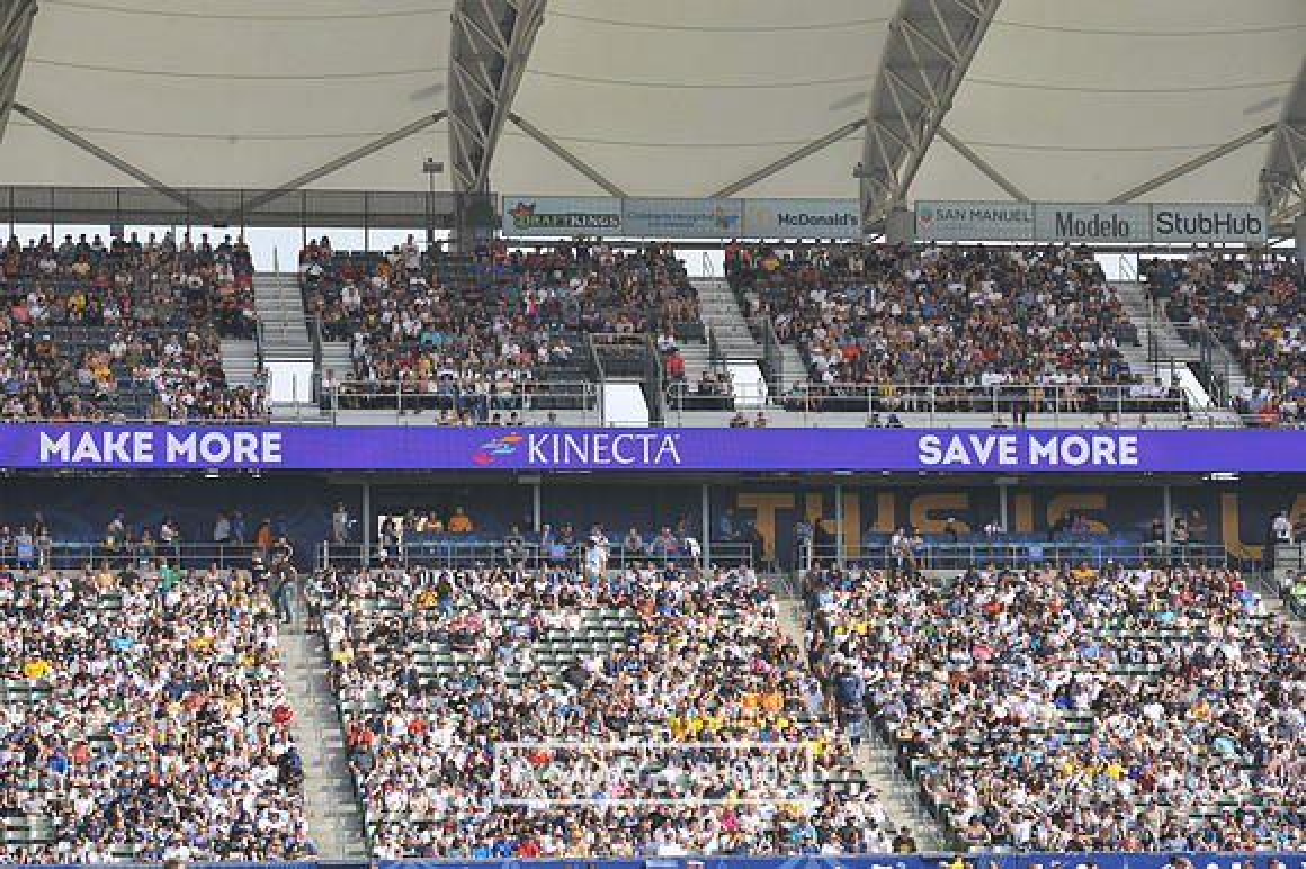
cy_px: 434
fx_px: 3988
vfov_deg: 12.4
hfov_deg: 18.6
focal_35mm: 110
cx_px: 653
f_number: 9
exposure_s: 1/320
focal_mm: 110
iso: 200
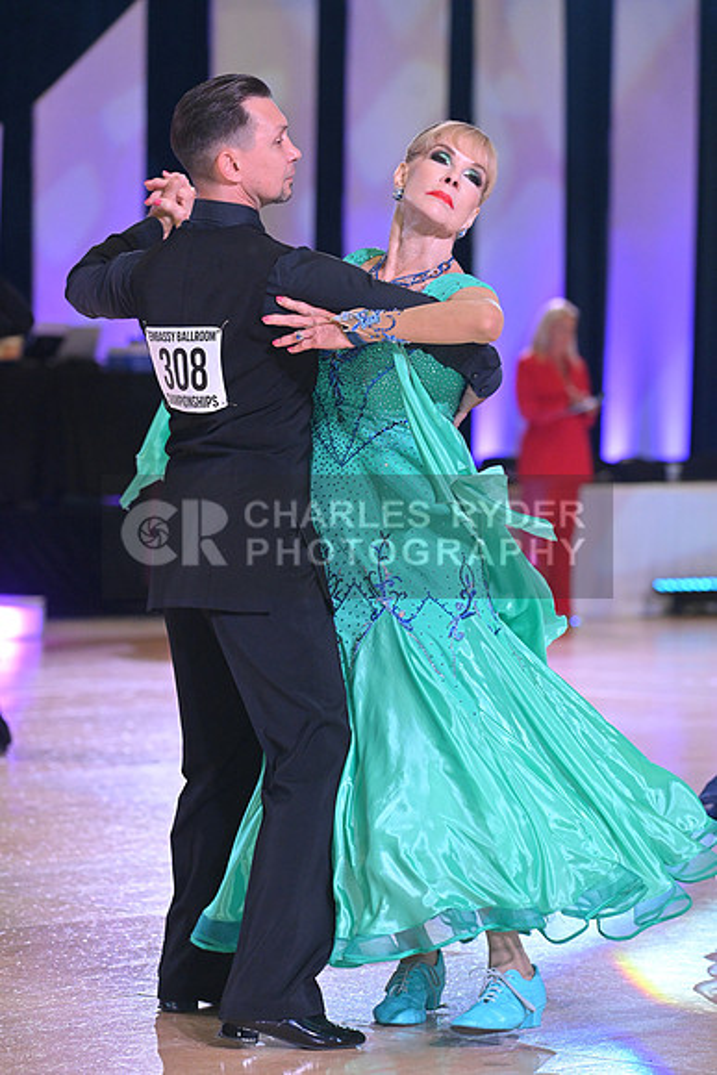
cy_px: 538
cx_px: 358
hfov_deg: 9.5
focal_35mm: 145
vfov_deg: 14.2
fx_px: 4329
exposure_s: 1/400
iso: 3200
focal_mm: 145
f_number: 5
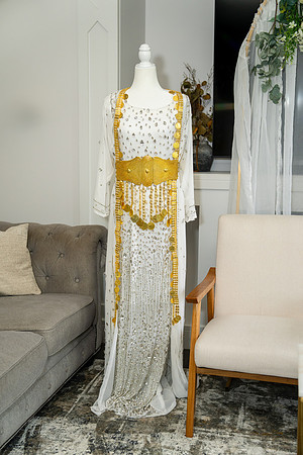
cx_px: 152
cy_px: 228
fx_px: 543
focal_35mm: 43
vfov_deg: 45.4
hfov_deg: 31.2
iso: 1000
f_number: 2.8
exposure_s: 1/125
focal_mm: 43
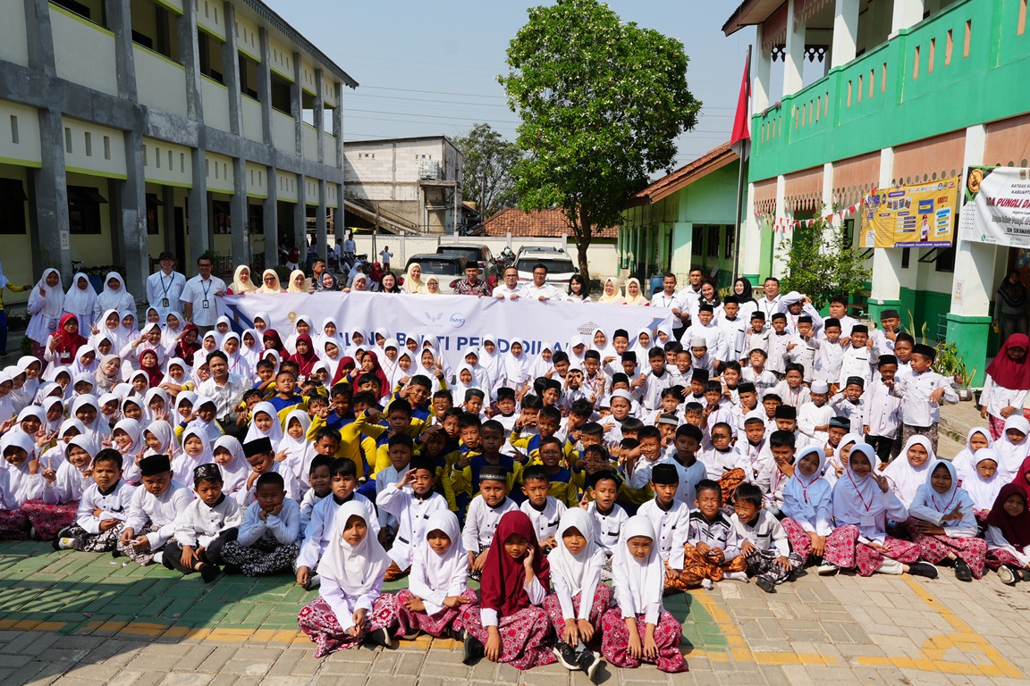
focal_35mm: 25
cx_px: 533
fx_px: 715
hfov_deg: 71.5
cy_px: 331
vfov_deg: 51.3
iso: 100
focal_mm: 16
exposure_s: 1/200
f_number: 10
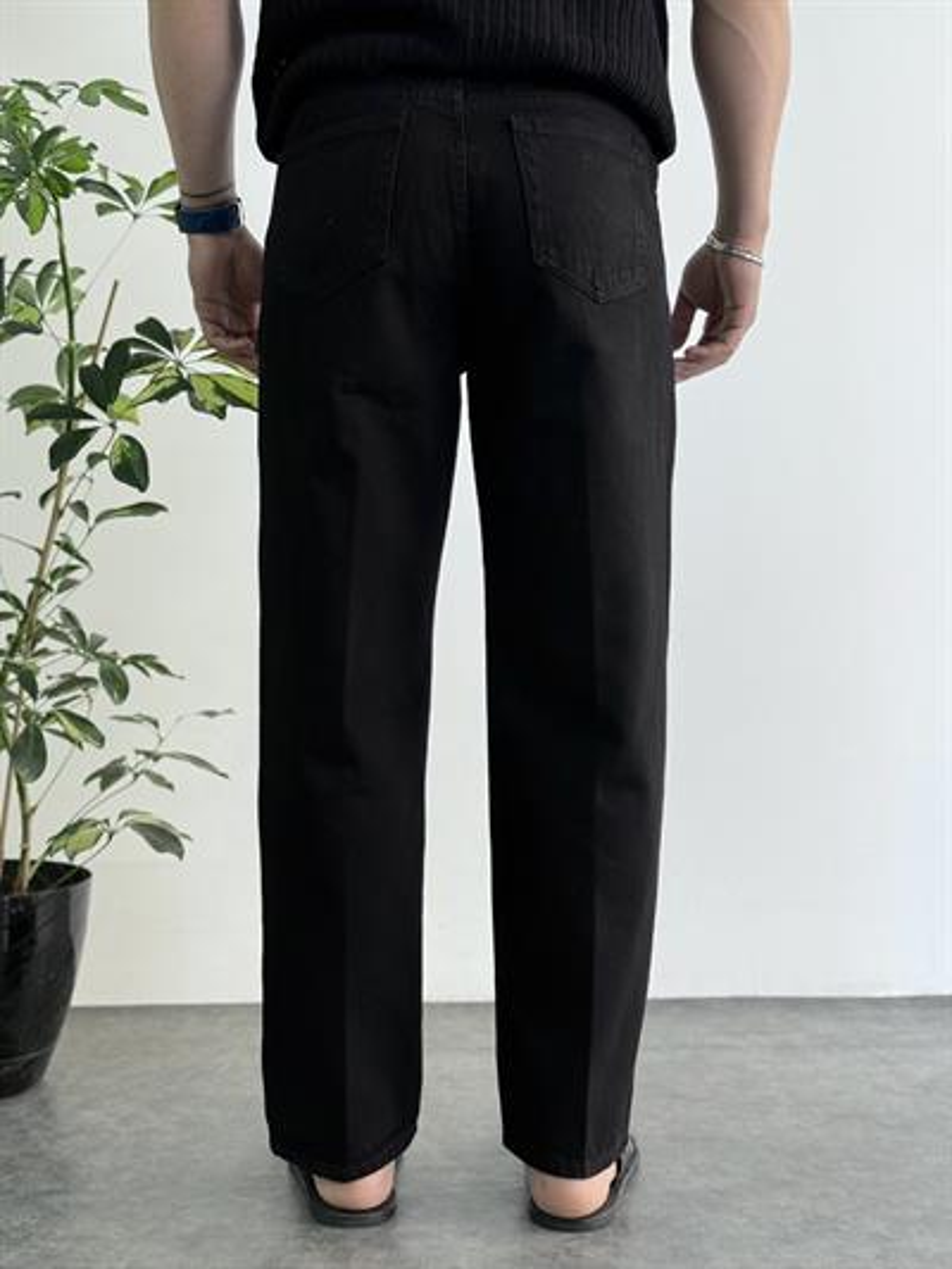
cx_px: 476
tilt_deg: -1.8
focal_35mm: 48
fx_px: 1759
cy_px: 634
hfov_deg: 30.3
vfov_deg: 39.6
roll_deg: +0.2
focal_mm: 6.76
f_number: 1.78
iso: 64
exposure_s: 1/121
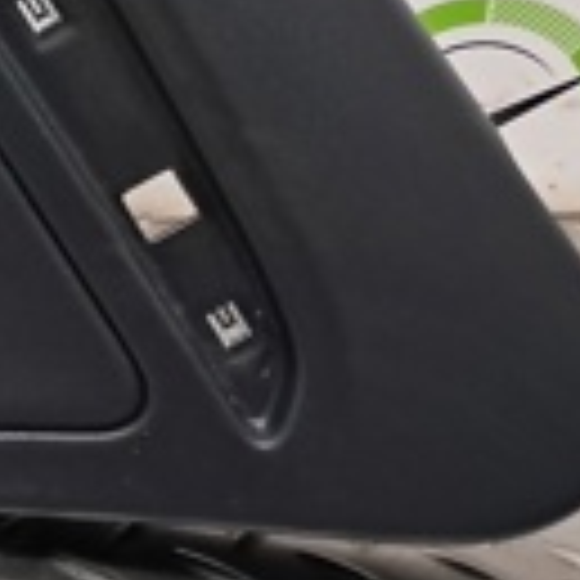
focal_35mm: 118
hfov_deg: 12.7
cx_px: -625
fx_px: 2237
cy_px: -339
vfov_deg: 13.7
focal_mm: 4
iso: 160
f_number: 1.8
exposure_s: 1/50
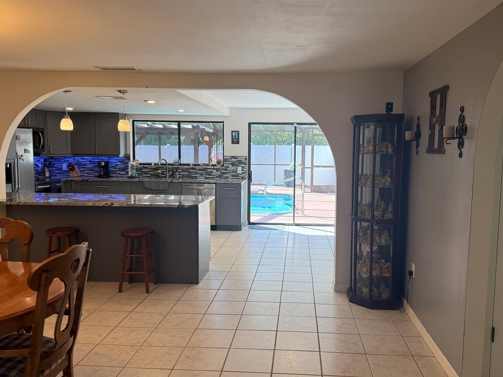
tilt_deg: -5.7
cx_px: 272
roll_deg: -0.7
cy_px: 193
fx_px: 436
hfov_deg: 59.9
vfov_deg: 46.8
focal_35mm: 30
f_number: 1.78
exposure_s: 1/228
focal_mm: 6.76
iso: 160
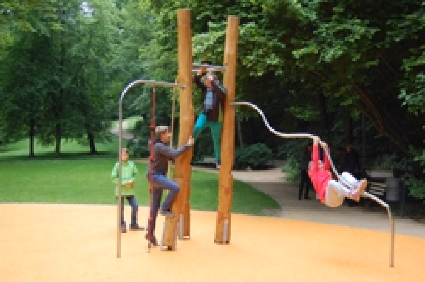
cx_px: 212
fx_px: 548
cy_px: 141
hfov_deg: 42.4
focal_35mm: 46
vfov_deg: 28.9
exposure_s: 1/500
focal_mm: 31
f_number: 4.5
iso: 500
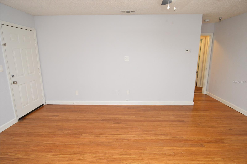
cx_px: 124
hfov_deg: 90.1
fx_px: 123
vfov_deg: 67.3
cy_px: 82
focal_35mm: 18
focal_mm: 12
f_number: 4
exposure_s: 1/60
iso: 640
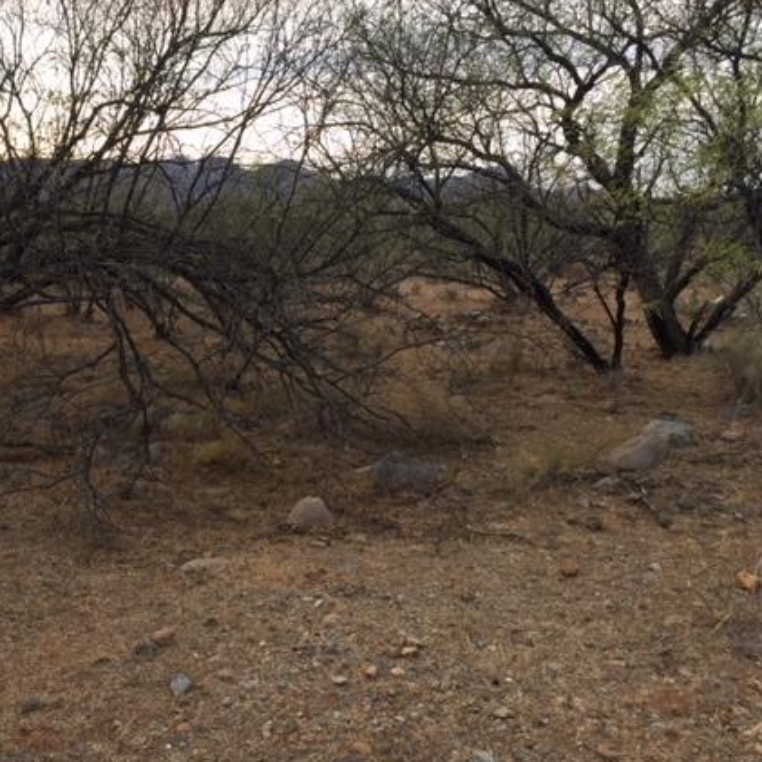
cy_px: 407
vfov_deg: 42.8
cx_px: 329
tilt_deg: -10.4
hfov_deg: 42.7
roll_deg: -1.5
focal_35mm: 39
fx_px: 971
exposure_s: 1/494
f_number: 2.2
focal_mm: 4.15
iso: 32
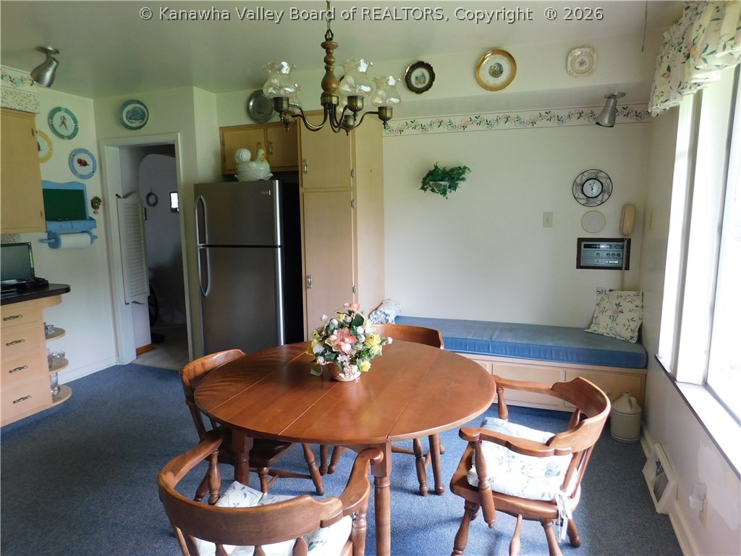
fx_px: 492
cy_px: 278
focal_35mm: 23
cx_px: 370
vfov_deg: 58.9
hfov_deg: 73.9
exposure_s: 1/30
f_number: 3
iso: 160
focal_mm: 4
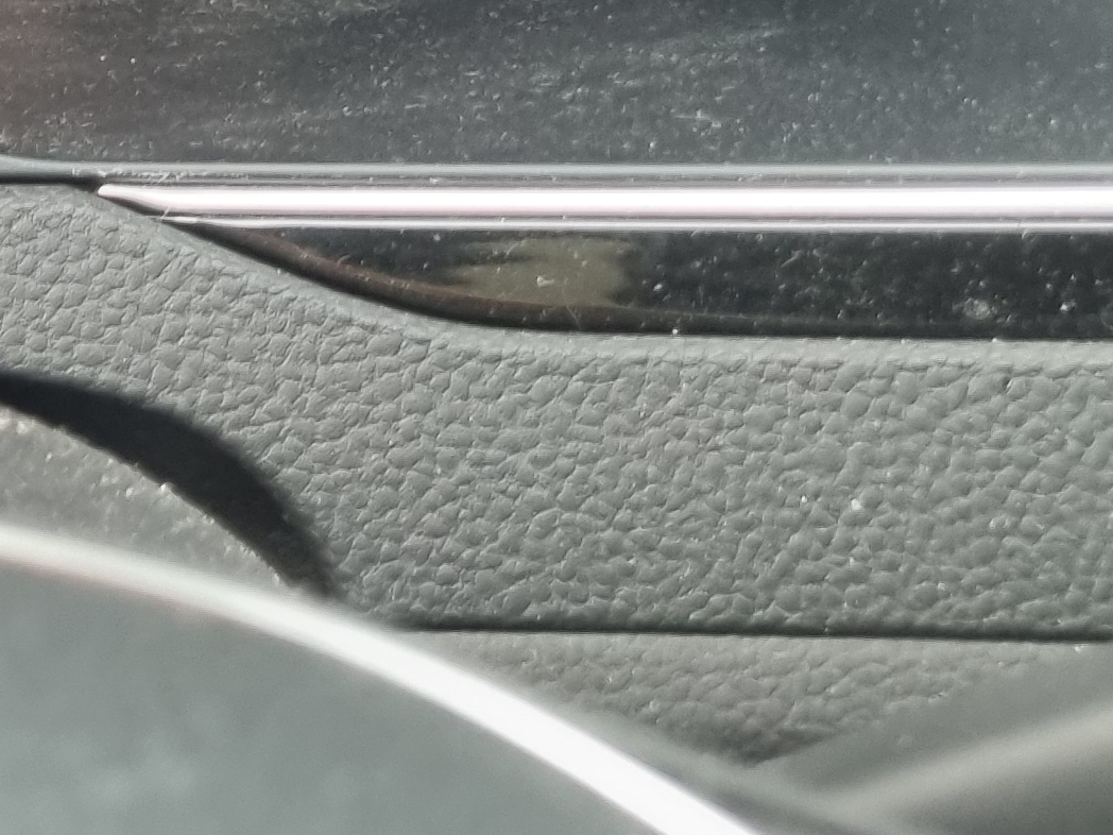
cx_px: -874
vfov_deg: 13.4
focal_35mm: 100
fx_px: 3215
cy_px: -636
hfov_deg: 16.5
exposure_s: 1/40
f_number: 1.8
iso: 200
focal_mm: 5.4
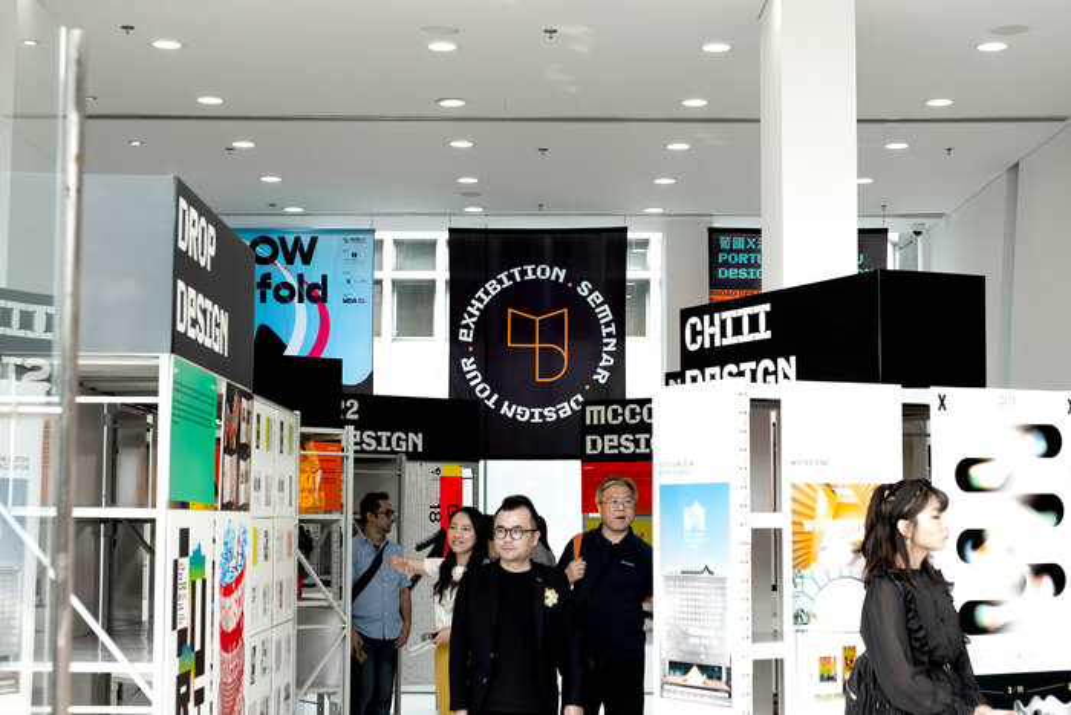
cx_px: 536
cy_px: 358
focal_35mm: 60
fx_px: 1785
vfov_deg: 22.6
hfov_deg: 33.4
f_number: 4.5
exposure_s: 1/250
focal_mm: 40.1
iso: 320
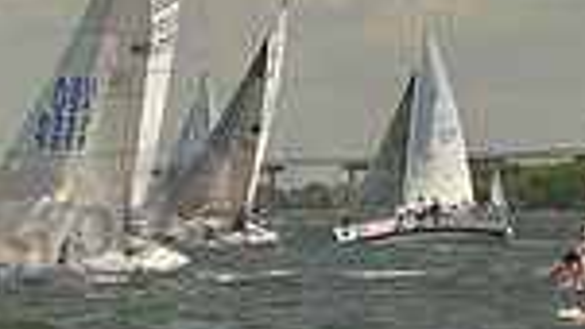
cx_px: 620
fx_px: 4996
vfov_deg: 3.8
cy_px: -41
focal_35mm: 322
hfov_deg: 6.7
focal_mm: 80
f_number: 5.6
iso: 280
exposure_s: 1/1250
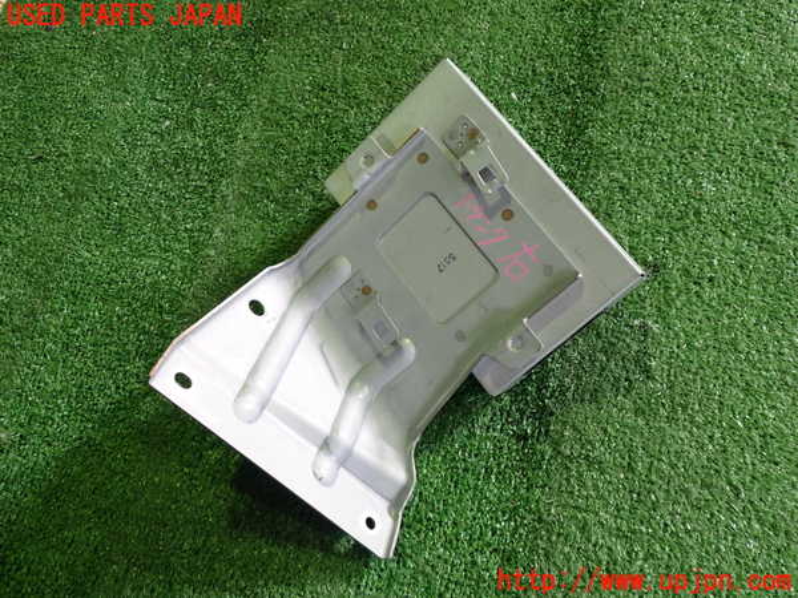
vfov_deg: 46.8
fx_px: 692
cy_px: 299
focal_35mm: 30
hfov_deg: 60.0
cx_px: 399
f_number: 2.3
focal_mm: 5.4
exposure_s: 1/40
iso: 200
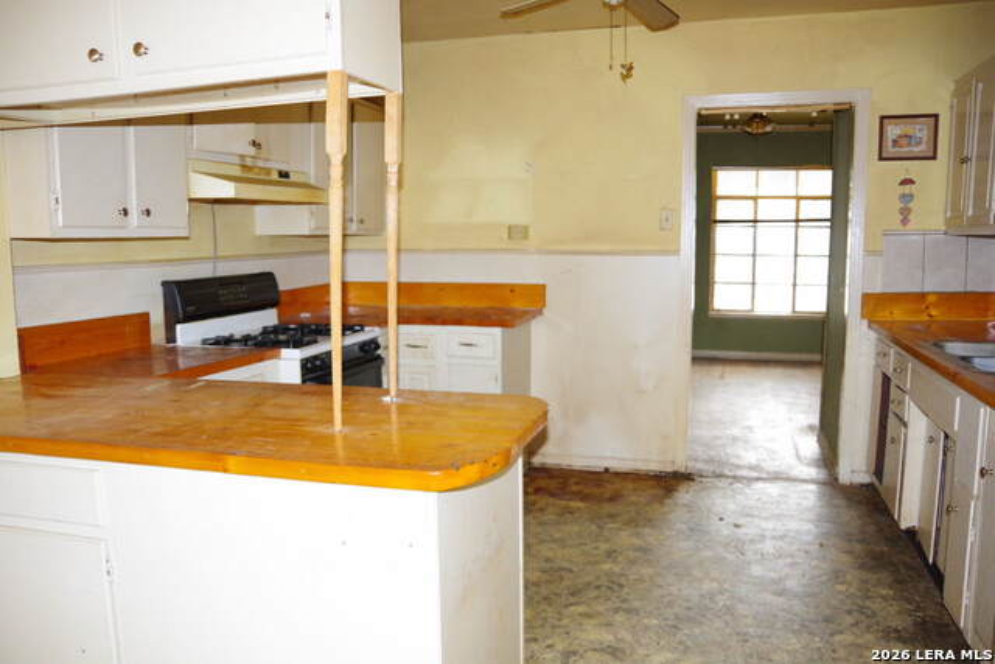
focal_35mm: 27
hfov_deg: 67.4
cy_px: 332
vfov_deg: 48.0
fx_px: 746
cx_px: 498
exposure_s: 1/60
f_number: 3.5
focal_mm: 18
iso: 3200
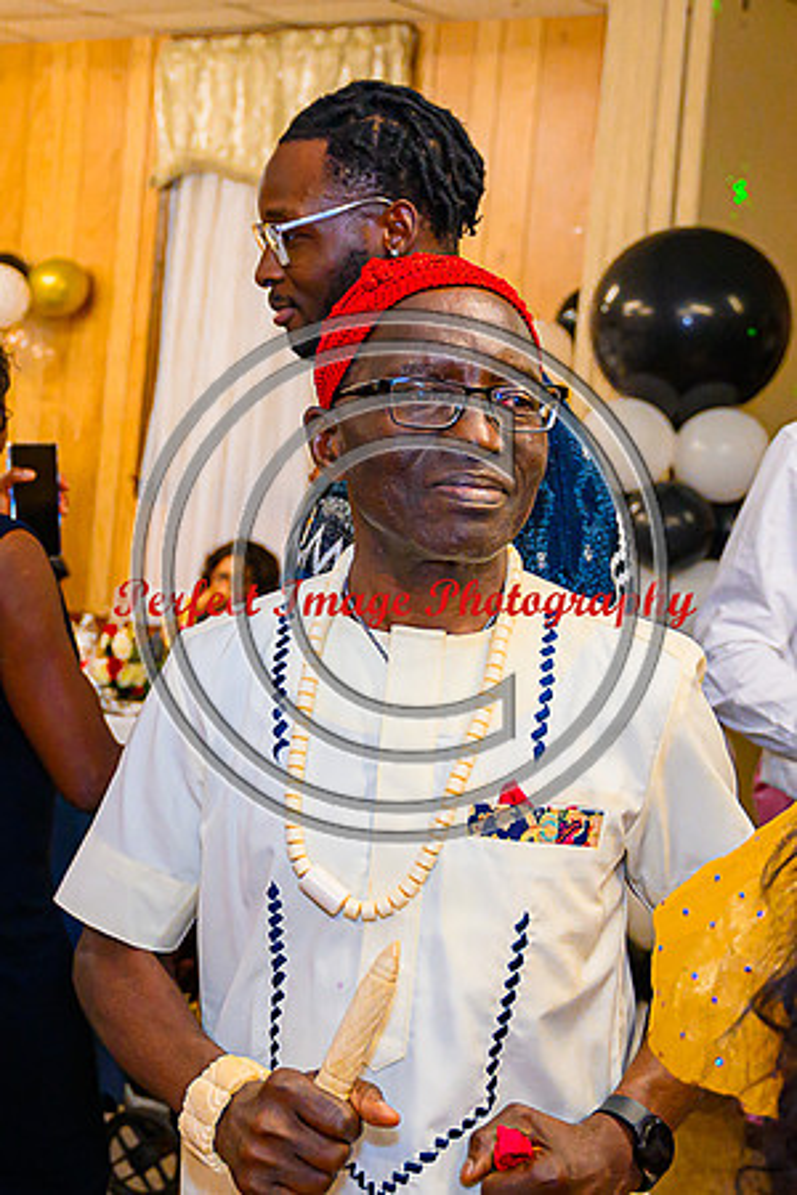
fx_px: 2336
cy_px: 570
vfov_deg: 28.7
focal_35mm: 70
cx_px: 38
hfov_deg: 18.9
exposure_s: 1/125
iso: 1250
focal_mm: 29.5
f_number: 3.2
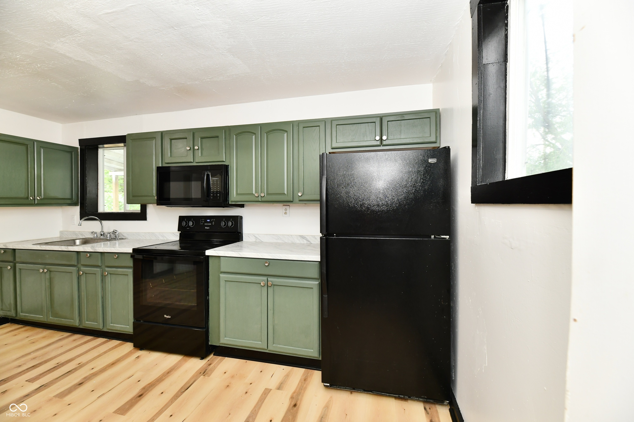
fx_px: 247
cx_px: 317
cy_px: 211
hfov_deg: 104.3
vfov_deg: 81.2
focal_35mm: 14
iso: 640
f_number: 6.3
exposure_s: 1/60
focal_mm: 14
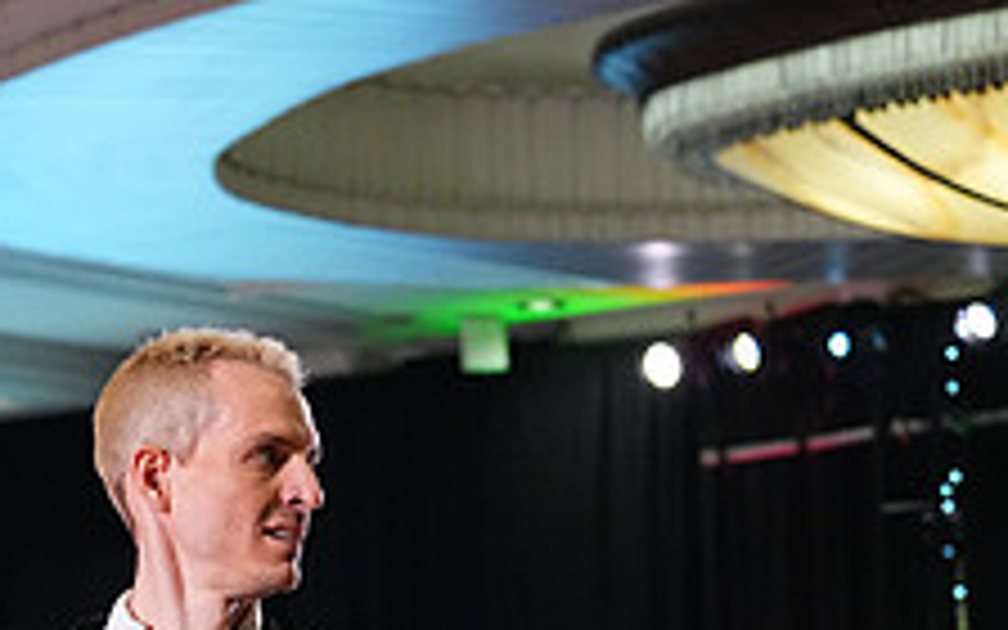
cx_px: 196
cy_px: 1192
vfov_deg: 5.5
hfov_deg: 8.9
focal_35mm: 235
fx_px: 6456
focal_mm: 89
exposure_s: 1/400
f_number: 5
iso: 6400
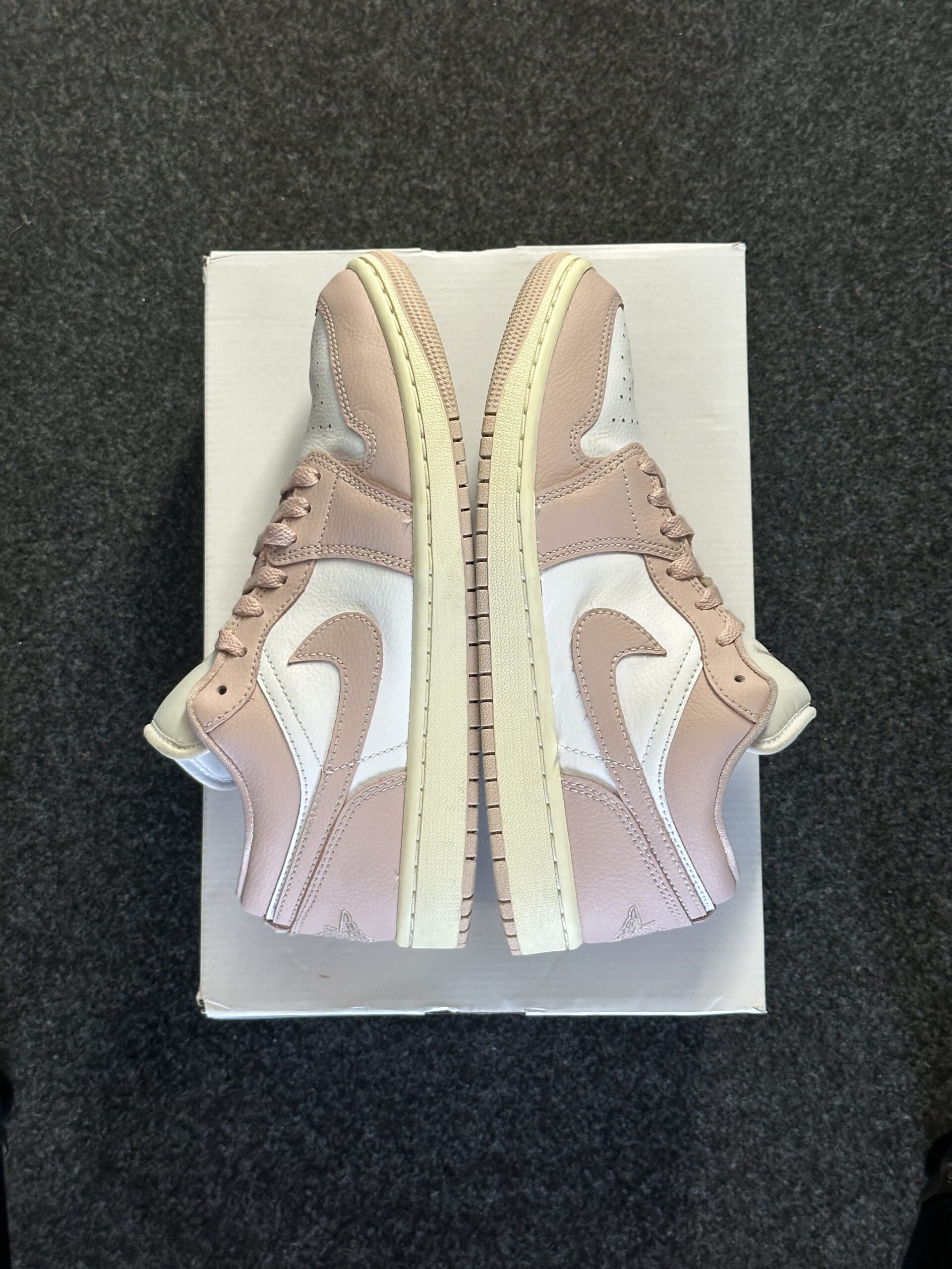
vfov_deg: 39.7
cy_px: 634
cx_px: 476
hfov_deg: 30.3
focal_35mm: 48
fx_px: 1760
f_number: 1.78
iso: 125
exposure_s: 1/50
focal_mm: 6.86
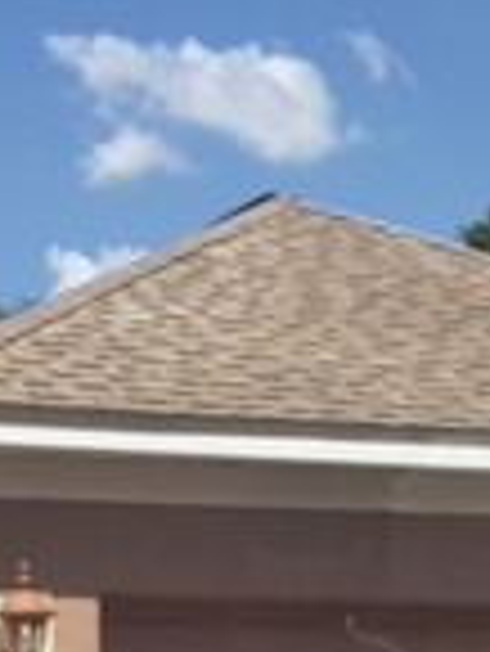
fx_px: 2412
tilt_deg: -5.4
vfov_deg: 14.2
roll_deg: +0.2
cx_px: 202
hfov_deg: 11.6
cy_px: 1043
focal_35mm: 128
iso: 32
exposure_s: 1/2326
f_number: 2.2
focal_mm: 4.15
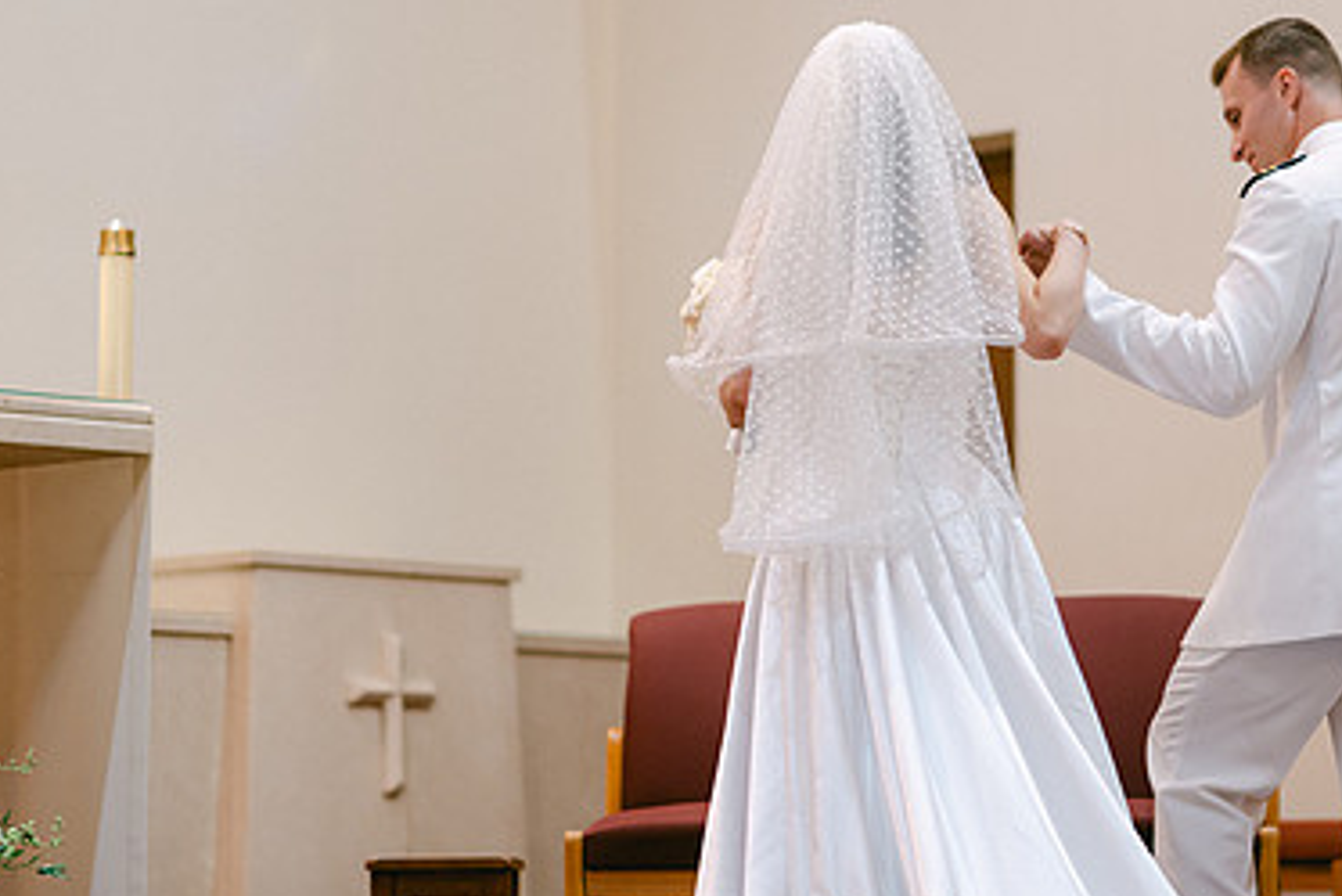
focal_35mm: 132
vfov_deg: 10.4
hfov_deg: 15.5
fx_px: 4922
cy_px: 261
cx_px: 961
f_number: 1.8
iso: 400
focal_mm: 85
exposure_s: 1/125
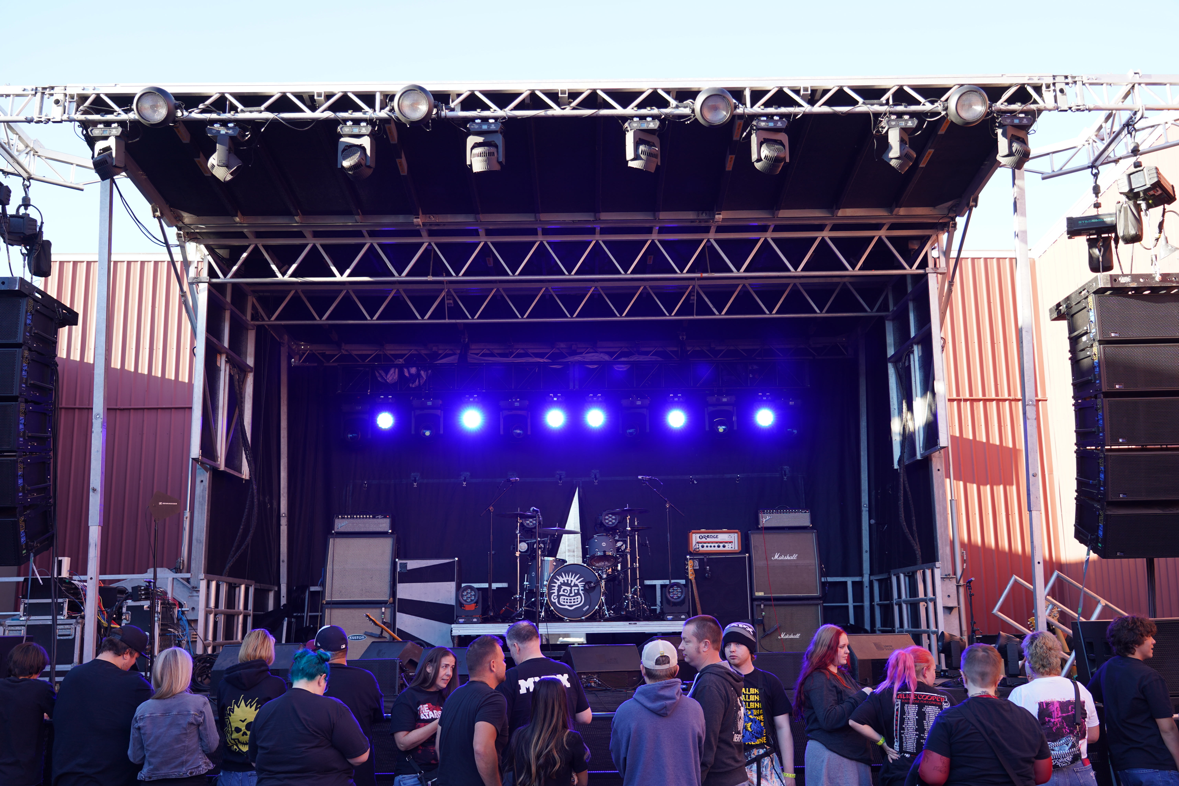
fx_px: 1113
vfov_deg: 38.9
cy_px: 393
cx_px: 590
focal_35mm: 34
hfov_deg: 55.8
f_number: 4.5
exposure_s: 1/80
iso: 100
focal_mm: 34
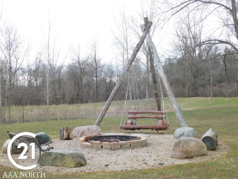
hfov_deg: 37.5
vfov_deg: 28.6
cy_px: 90
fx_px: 351
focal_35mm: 51
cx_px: 119
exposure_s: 1/160
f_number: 3.8
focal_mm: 9
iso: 200
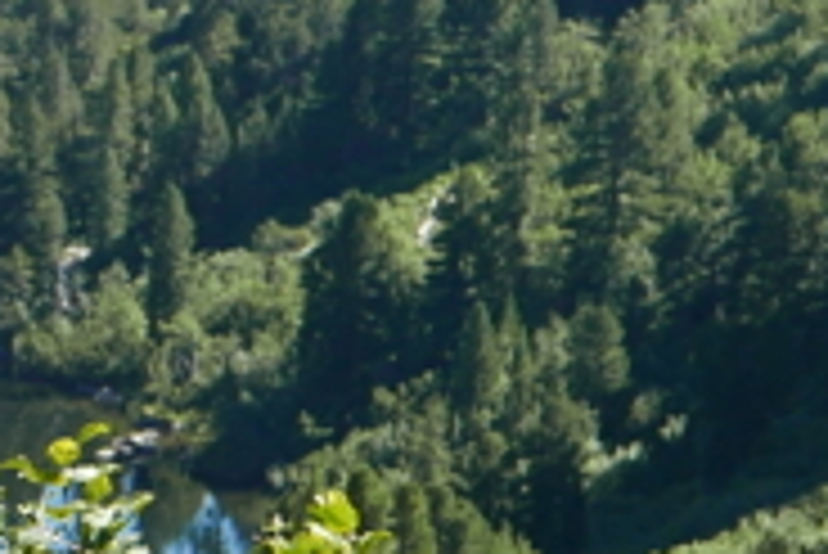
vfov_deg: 5.3
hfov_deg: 7.4
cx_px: -1204
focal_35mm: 260
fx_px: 5985
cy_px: 477
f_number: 5.6
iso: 200
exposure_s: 1/250
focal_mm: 17.9
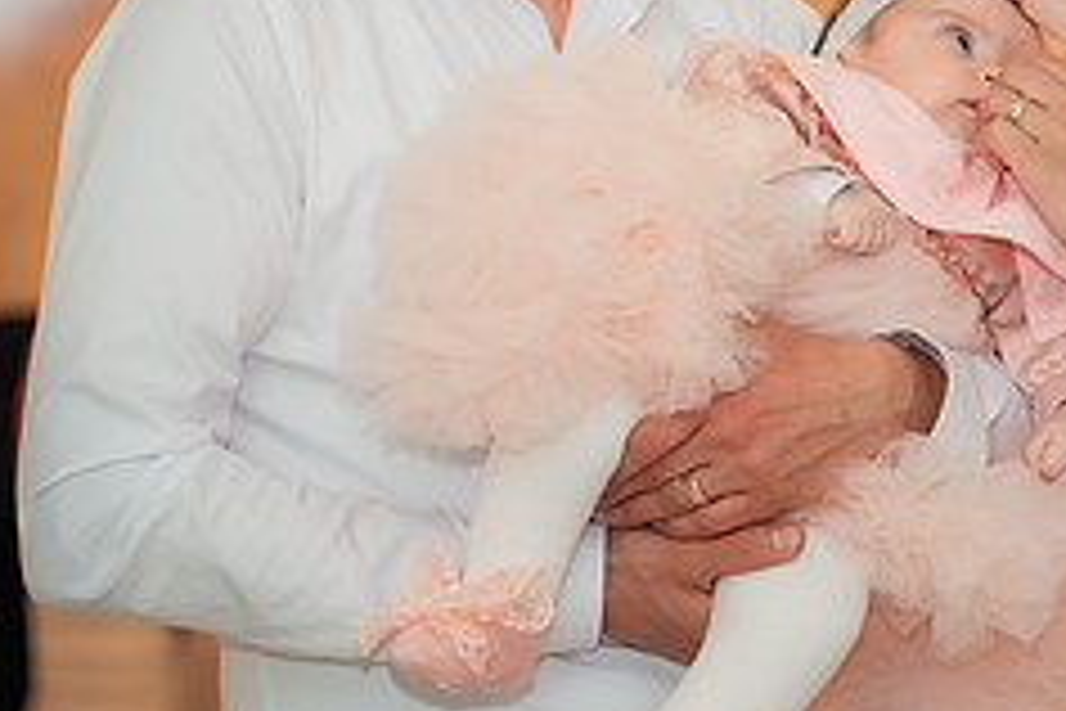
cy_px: 135
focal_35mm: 235
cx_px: 873
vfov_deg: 5.8
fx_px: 6958
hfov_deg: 8.7
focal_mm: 90
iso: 2000
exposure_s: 1/250
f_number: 3
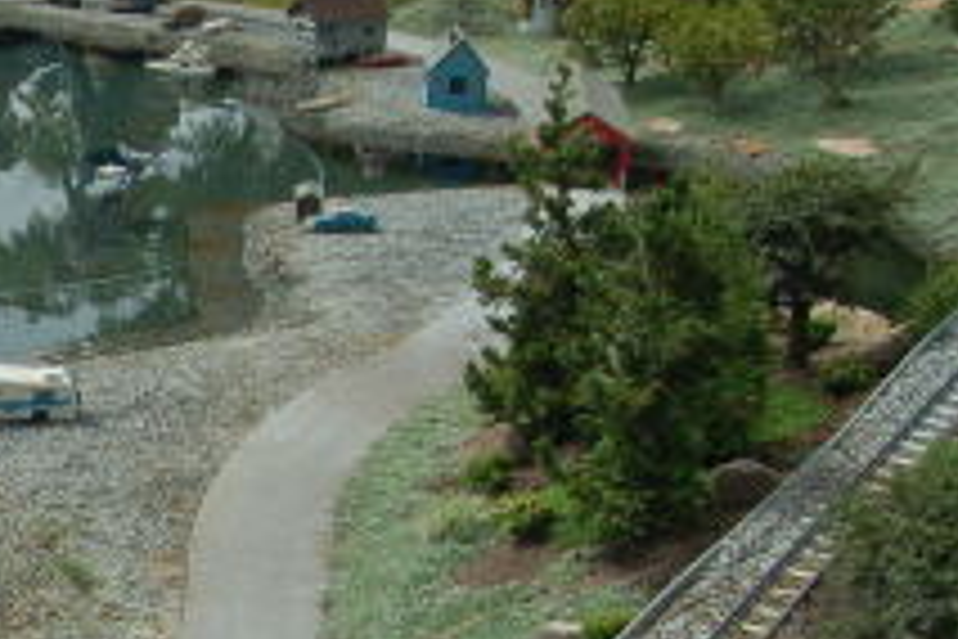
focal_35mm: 81
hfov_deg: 21.7
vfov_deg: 16.8
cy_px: 428
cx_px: -405
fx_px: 2155
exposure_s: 1/160
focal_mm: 18
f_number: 6.3
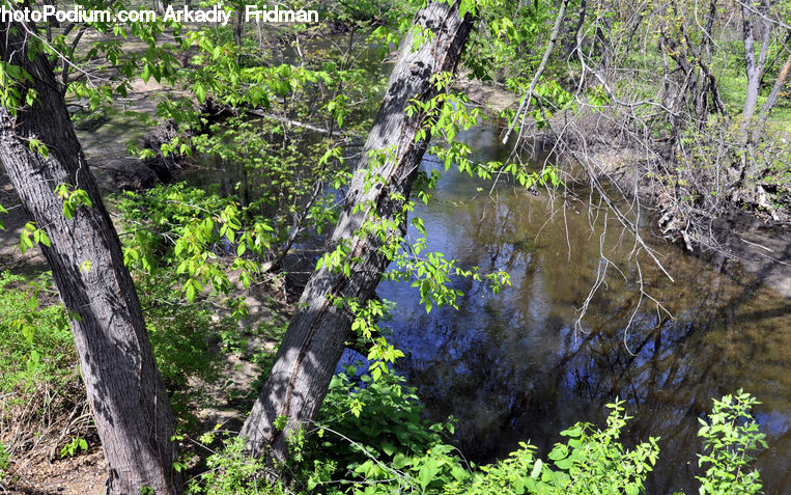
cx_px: 360
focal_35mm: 36
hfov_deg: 53.9
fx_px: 776
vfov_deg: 35.2
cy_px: 299
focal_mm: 20
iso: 200
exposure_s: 1/160
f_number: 7.1
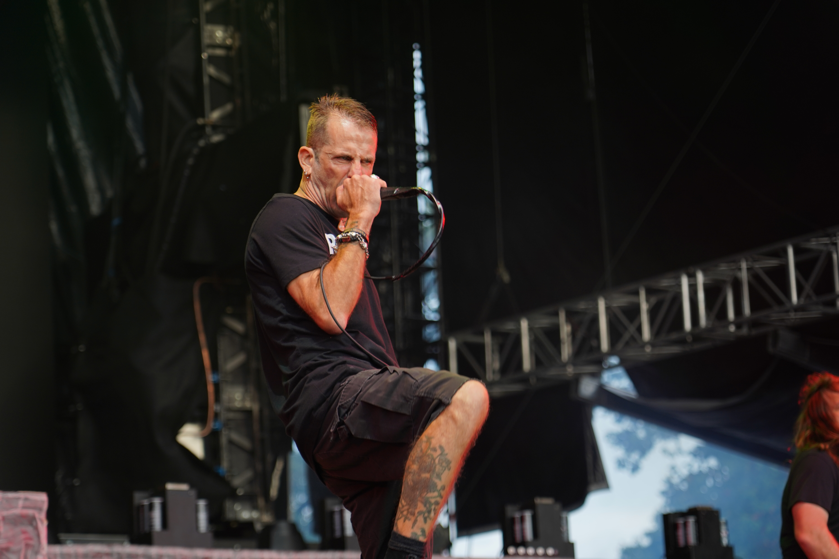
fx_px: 2424
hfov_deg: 19.6
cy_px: 280
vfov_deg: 13.2
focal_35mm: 104
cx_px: 420
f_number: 4
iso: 250
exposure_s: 1/125
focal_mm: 104
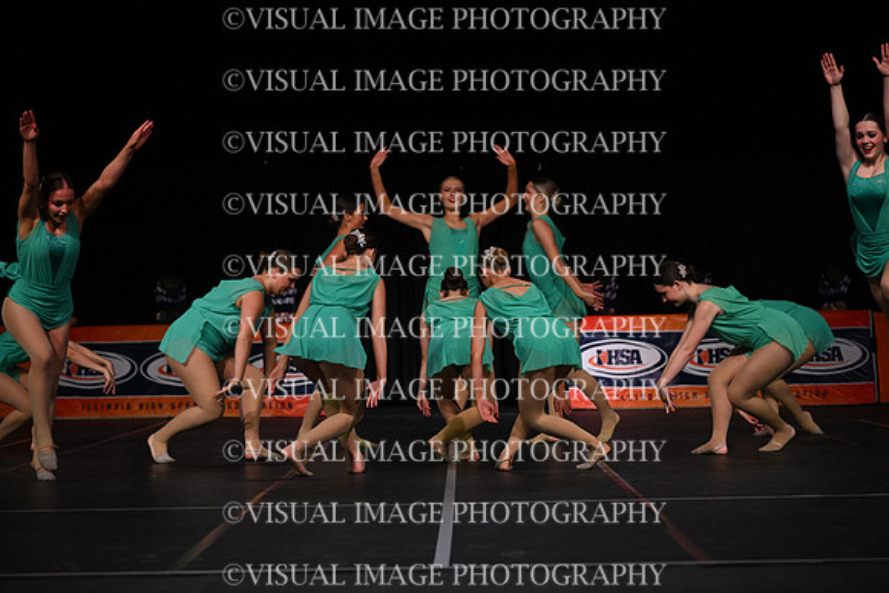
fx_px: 2470
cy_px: 296
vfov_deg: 13.7
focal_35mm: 100
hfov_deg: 20.4
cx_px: 444
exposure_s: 1/1000
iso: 6400
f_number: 4
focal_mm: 100
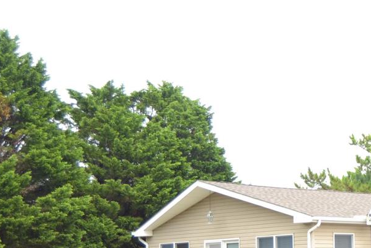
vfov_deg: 14.6
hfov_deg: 21.1
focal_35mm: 93
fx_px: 959
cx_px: 376
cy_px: 209
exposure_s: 1/200
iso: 100
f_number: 10
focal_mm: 26
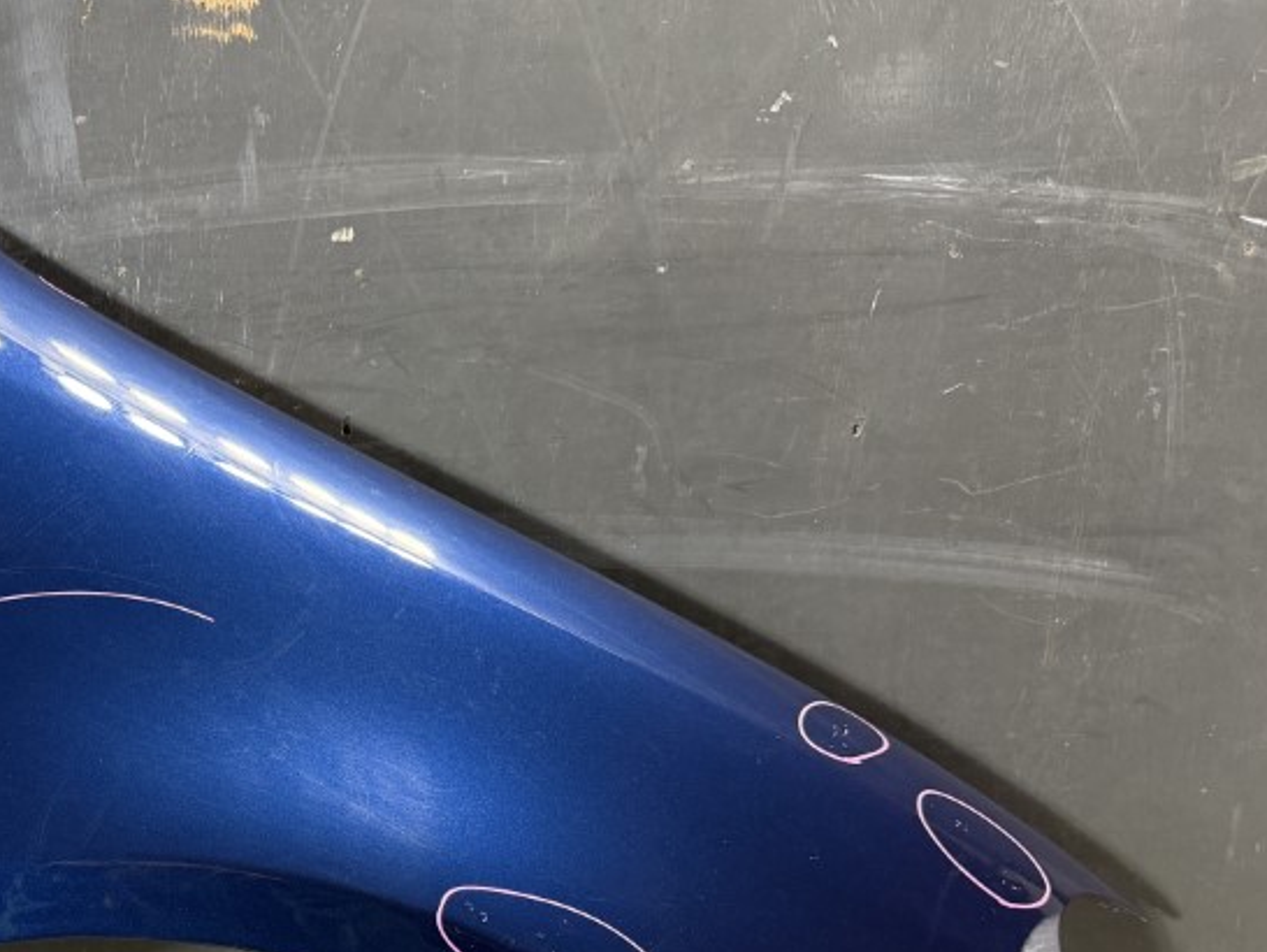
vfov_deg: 31.3
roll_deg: +1.2
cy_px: 778
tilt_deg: -13.9
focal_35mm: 45
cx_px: 216
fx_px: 1648
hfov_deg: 40.0
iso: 200
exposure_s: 1/50
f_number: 1.78
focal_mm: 6.76
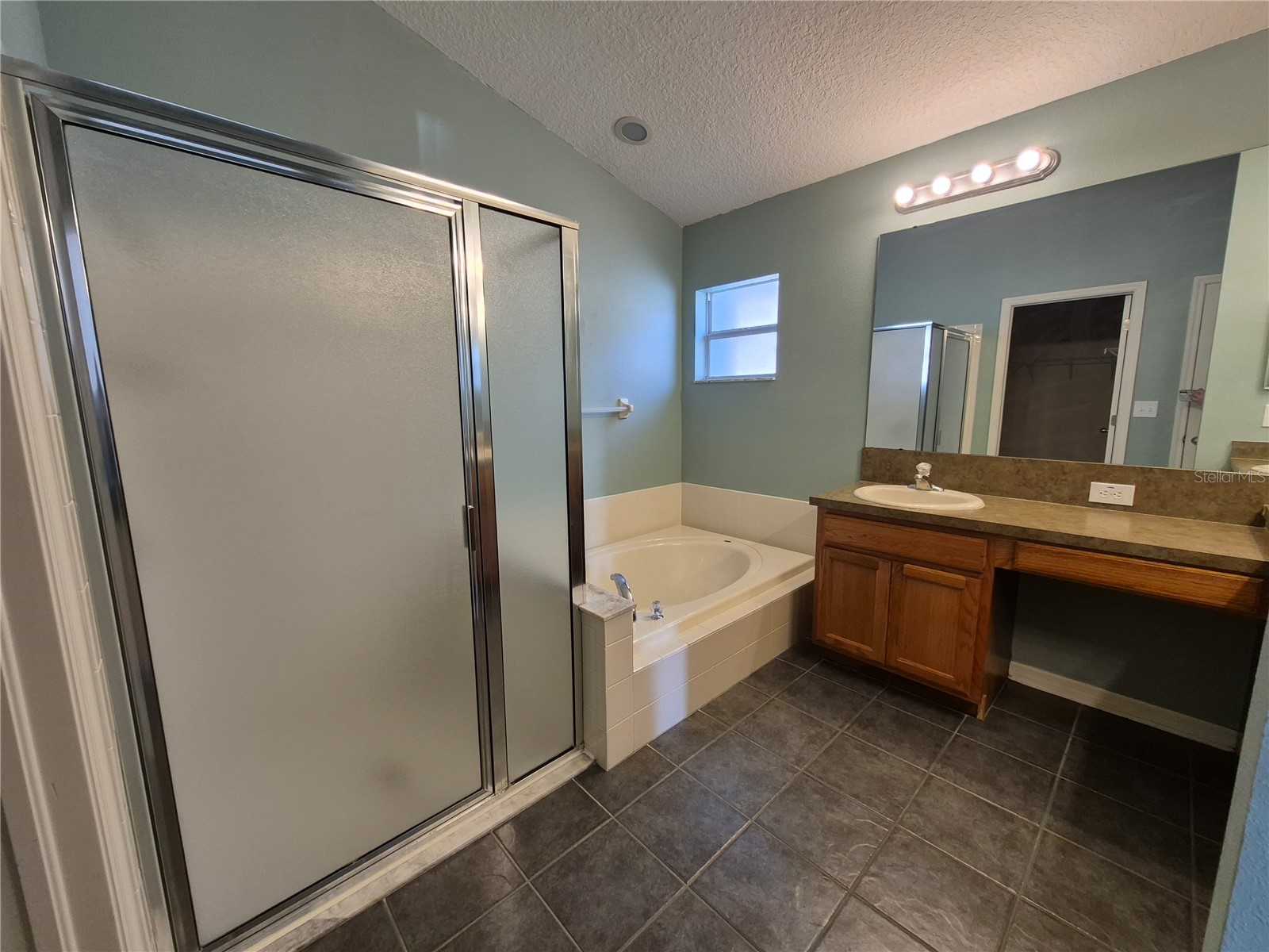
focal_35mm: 13
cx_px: 634
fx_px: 477
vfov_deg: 89.9
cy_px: 476
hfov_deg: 106.2
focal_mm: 1.74
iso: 80
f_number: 2.2
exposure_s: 1/60
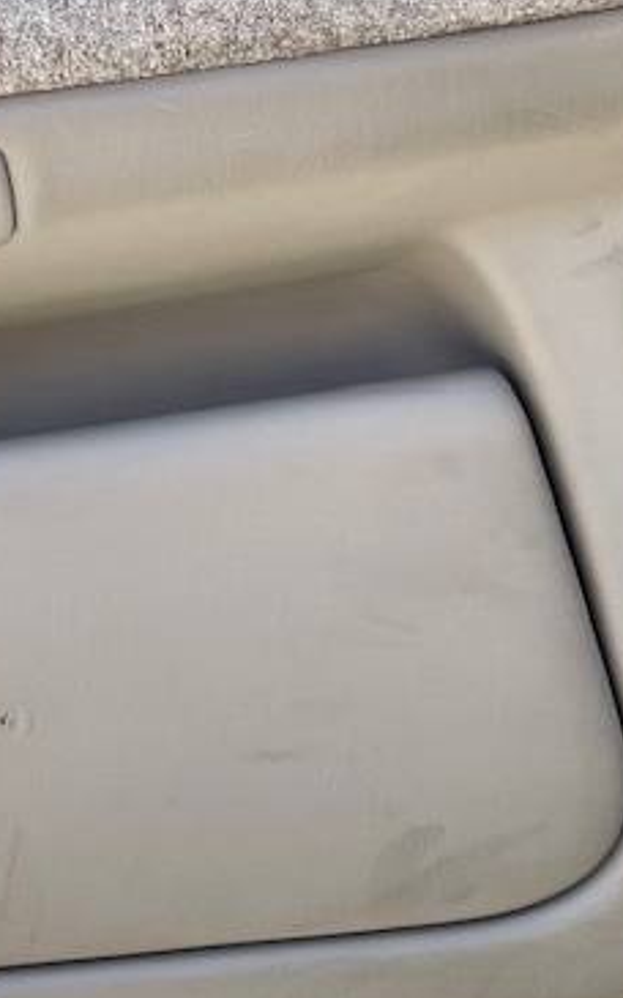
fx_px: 2527
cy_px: 156
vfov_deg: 21.9
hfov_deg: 14.0
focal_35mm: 93
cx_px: 139
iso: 32
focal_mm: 5.1
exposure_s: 1/243
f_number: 1.6
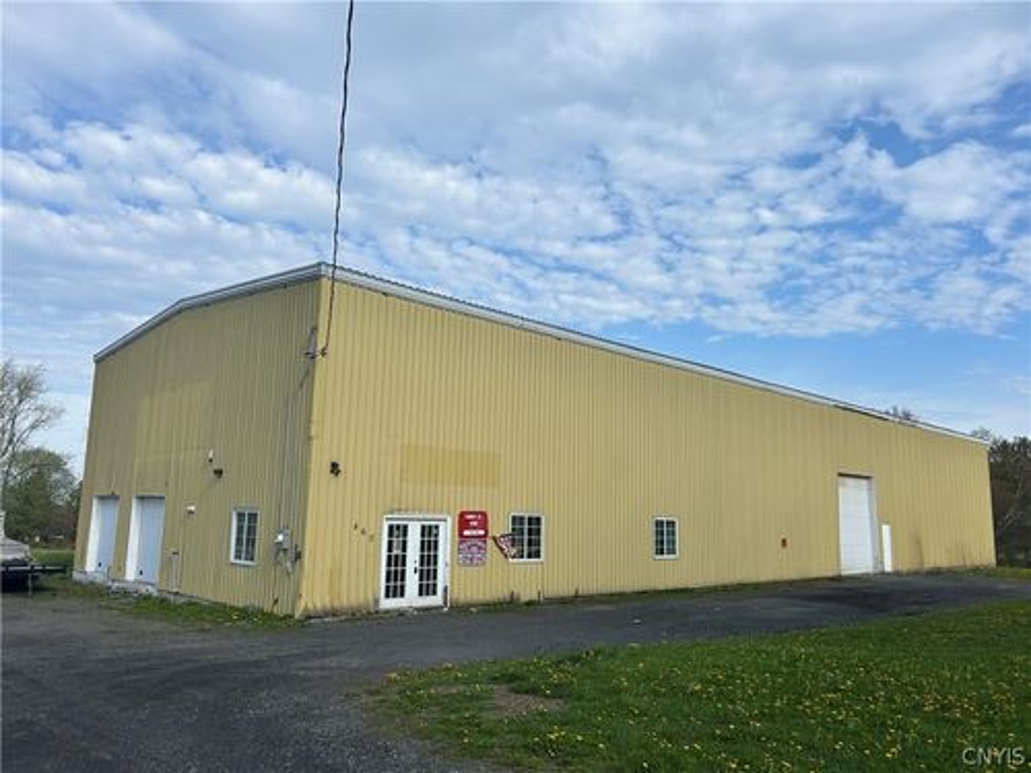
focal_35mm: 26
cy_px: 386
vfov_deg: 53.1
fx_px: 774
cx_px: 516
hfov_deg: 67.3
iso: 50
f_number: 1.5
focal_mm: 5.7
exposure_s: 1/4630
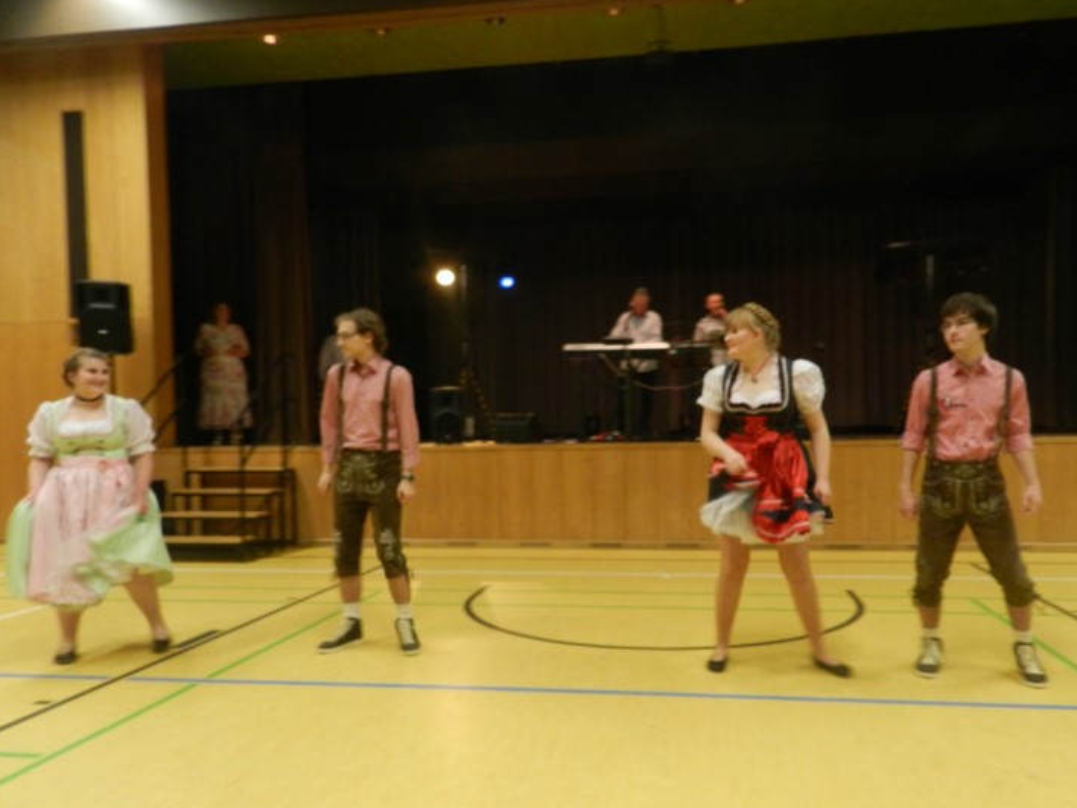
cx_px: 593
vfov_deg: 52.9
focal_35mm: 26
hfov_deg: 67.1
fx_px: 809
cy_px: 453
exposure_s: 1/30
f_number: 3.4
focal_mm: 4
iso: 400
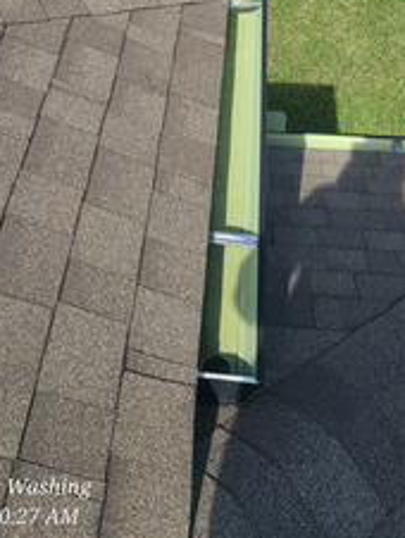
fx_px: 716
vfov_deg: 39.4
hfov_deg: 31.5
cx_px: 160
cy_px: 98
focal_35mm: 46
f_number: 1.8
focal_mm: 5.4
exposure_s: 1/1369
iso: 40
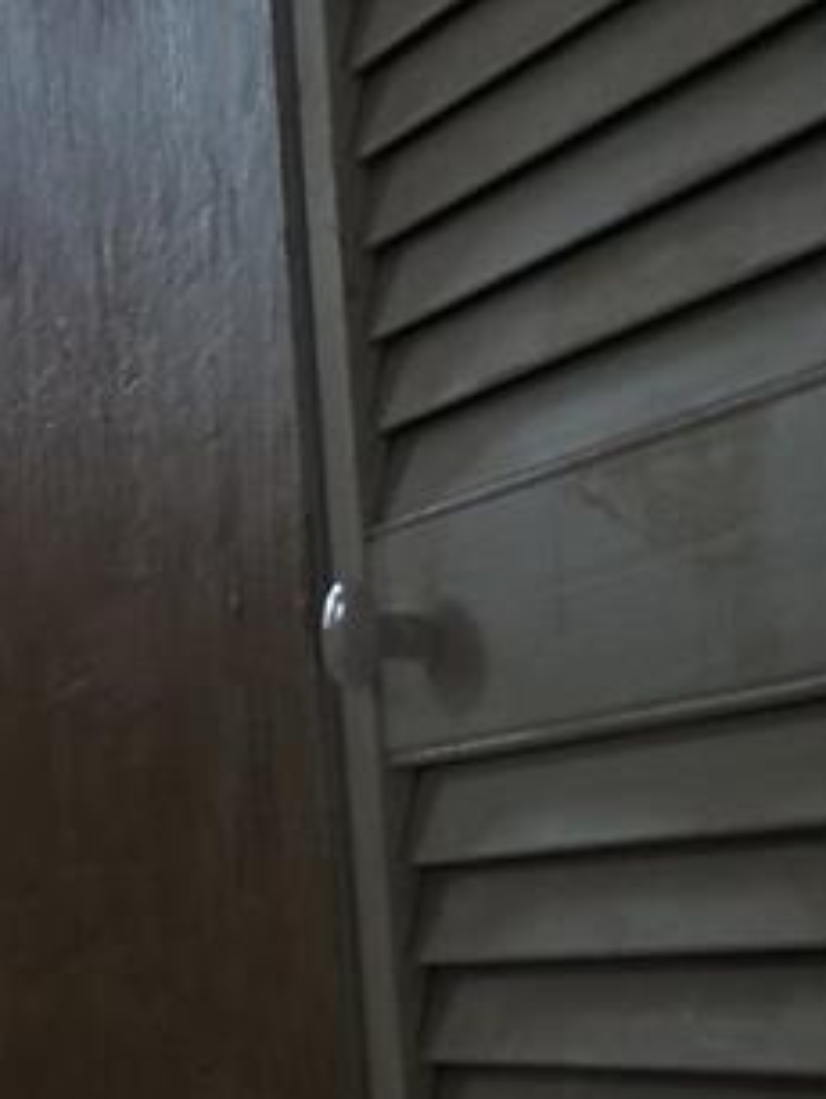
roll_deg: +3.5
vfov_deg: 20.2
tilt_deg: +9.9
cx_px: -470
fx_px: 3082
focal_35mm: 97
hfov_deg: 14.1
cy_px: 456
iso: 64
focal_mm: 4.15
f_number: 2.2
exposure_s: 1/30
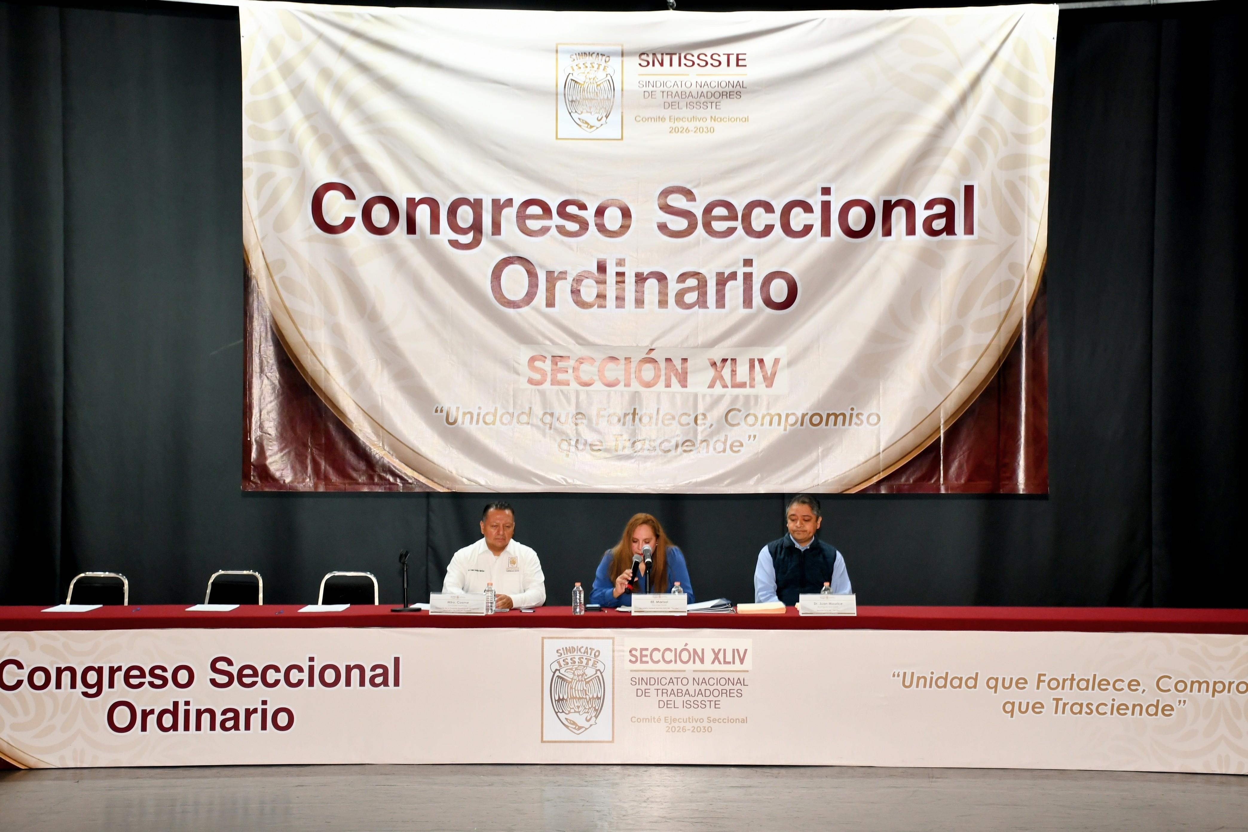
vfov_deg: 23.8
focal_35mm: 57
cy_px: 416
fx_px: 1976
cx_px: 624
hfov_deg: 35.1
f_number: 5
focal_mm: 38
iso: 640
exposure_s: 1/40
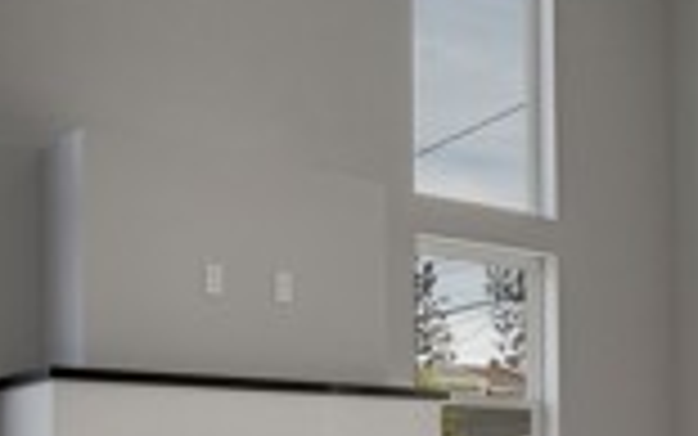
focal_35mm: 63
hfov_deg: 31.7
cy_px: 461
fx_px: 1199
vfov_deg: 19.9
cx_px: 554
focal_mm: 10
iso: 400
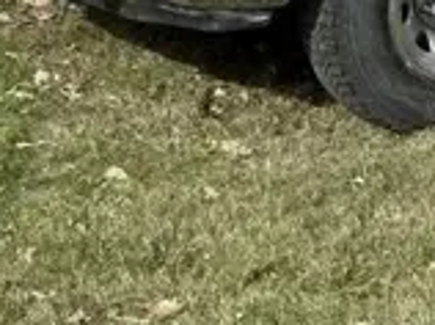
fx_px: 2447
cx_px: 743
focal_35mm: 195
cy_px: -201
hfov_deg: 9.7
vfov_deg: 7.4
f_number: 1.78
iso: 64
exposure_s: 1/4367
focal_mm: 6.86
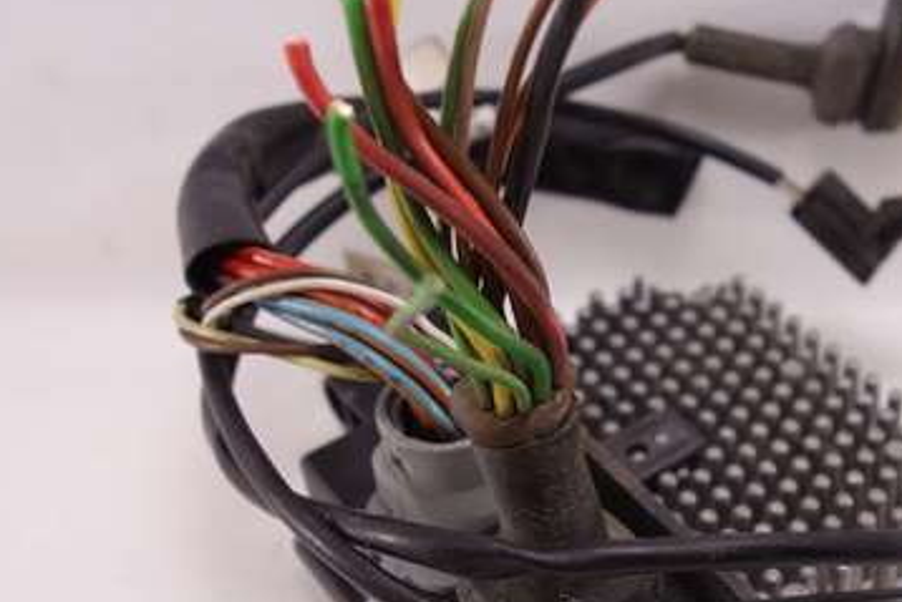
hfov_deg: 32.9
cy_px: 388
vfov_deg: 22.6
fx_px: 1504
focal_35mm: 60
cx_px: 655
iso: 125
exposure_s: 1/100
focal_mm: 10.4
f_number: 2.5
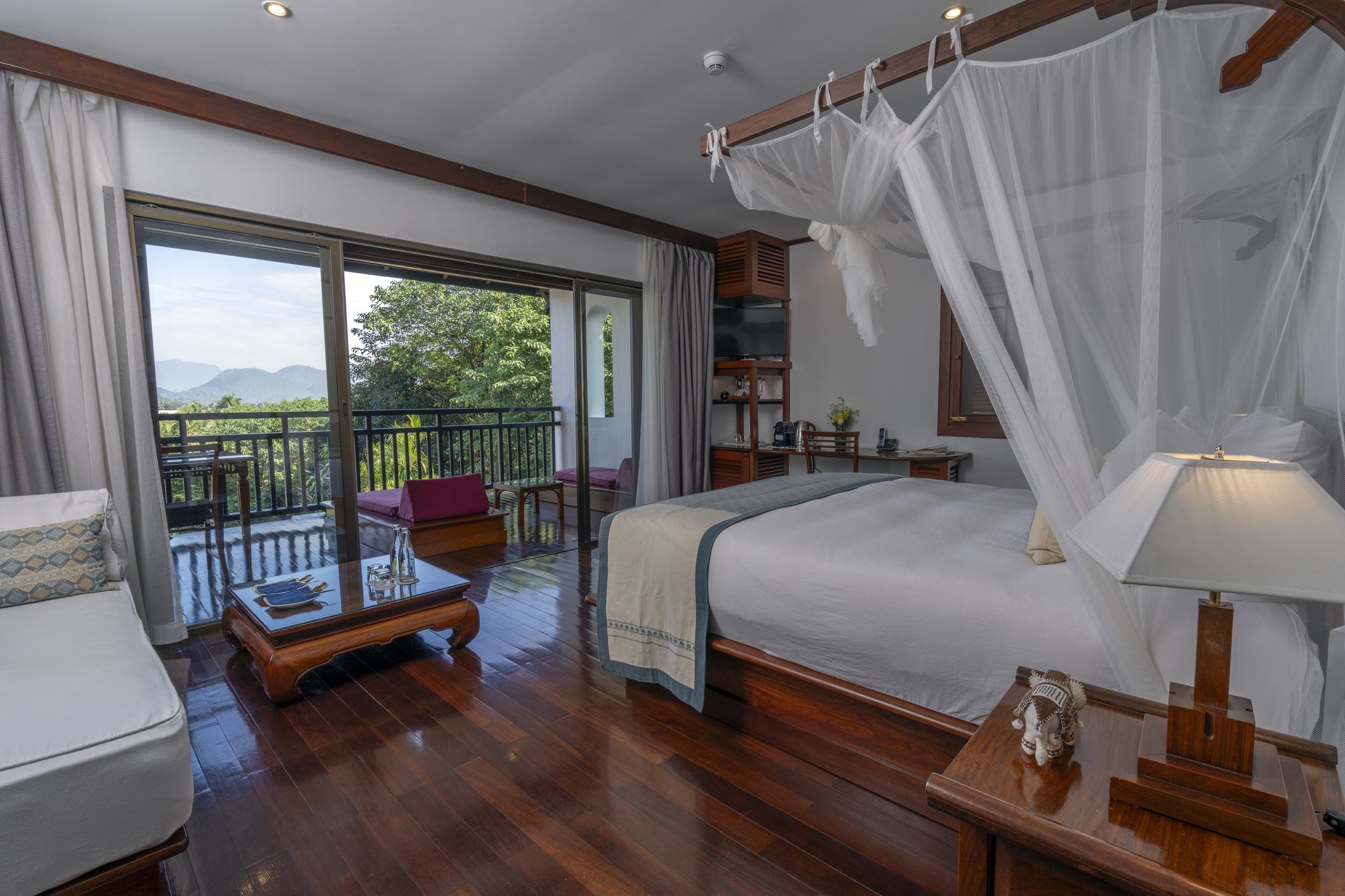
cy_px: 448
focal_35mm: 16
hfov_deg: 96.7
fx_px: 598
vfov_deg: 73.7
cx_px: 672
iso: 100
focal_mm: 16
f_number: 11
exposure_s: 1/40
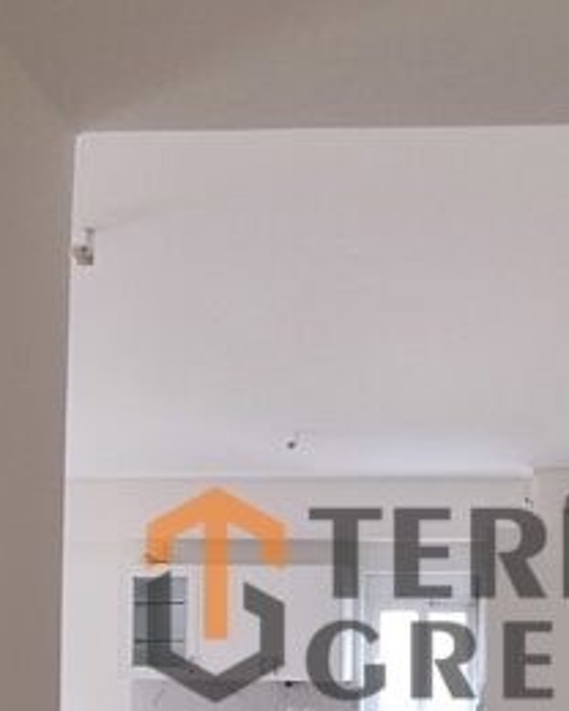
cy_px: 629
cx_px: 446
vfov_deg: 35.3
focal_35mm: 50
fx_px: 1053
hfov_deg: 29.6
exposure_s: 1/50
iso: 200
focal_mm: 1.74
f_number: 2.2
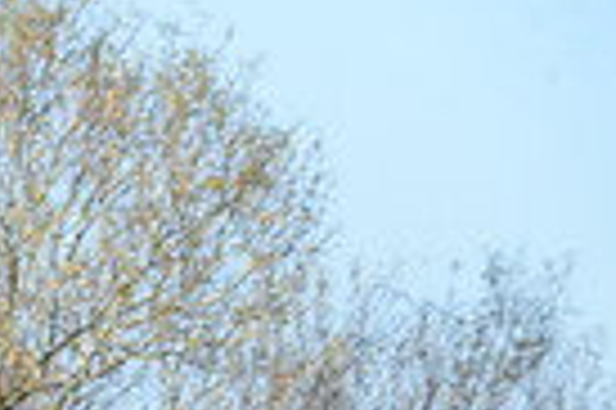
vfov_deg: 2.1
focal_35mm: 655
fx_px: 11194
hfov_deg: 3.1
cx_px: -612
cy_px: 847
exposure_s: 1/1250
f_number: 7.1
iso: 1000
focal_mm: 155
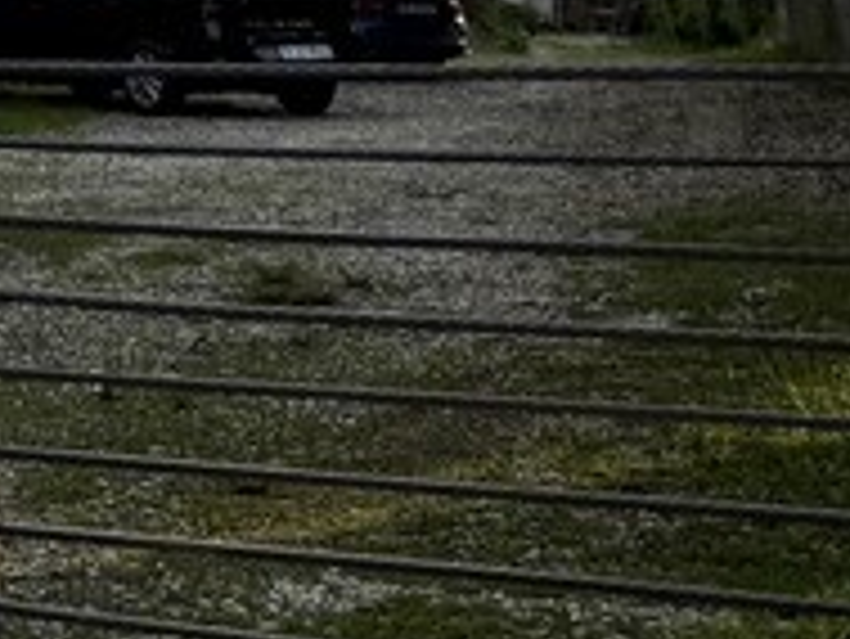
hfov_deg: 13.5
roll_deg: +1.4
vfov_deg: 10.5
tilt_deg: +11.2
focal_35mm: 130
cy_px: -630
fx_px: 3194
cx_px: -724
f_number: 1.78
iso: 80
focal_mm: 6.76
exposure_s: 1/3425
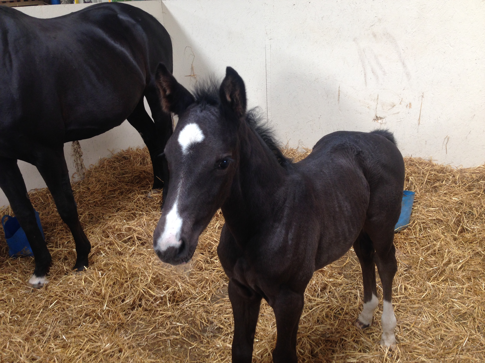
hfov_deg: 55.4
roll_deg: +1.9
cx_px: 242
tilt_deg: -23.6
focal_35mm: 33
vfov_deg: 42.9
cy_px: 182
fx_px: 462
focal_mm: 4.12
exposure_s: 1/60
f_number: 2.4
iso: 64
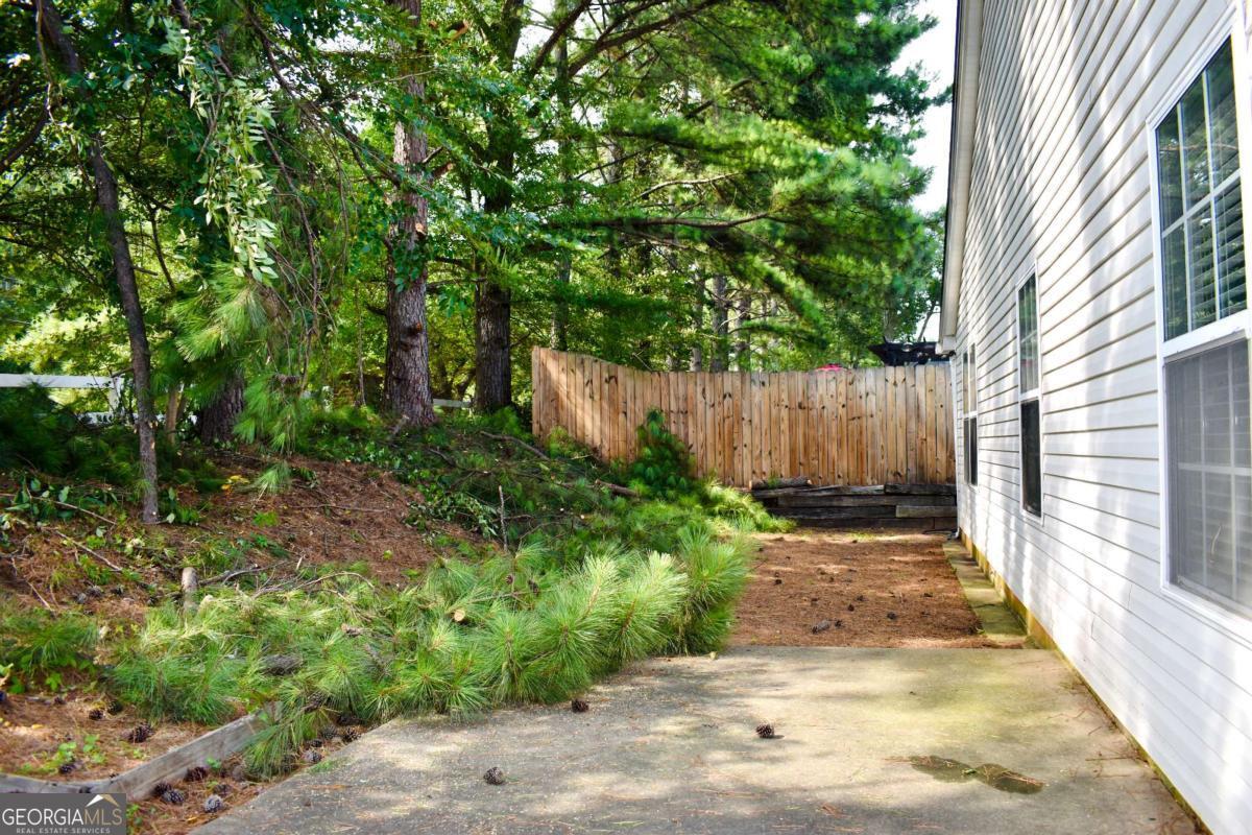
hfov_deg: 67.4
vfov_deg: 47.9
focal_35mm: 27
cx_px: 626
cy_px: 418
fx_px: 939
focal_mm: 18
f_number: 5
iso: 140
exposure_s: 1/200
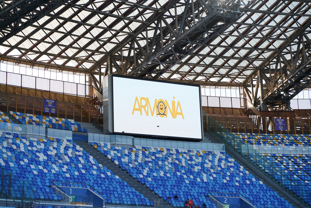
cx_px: 156
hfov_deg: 27.0
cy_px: 104
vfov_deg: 18.2
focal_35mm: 75
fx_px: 648
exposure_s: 1/200
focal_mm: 75
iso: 100
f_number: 4.5
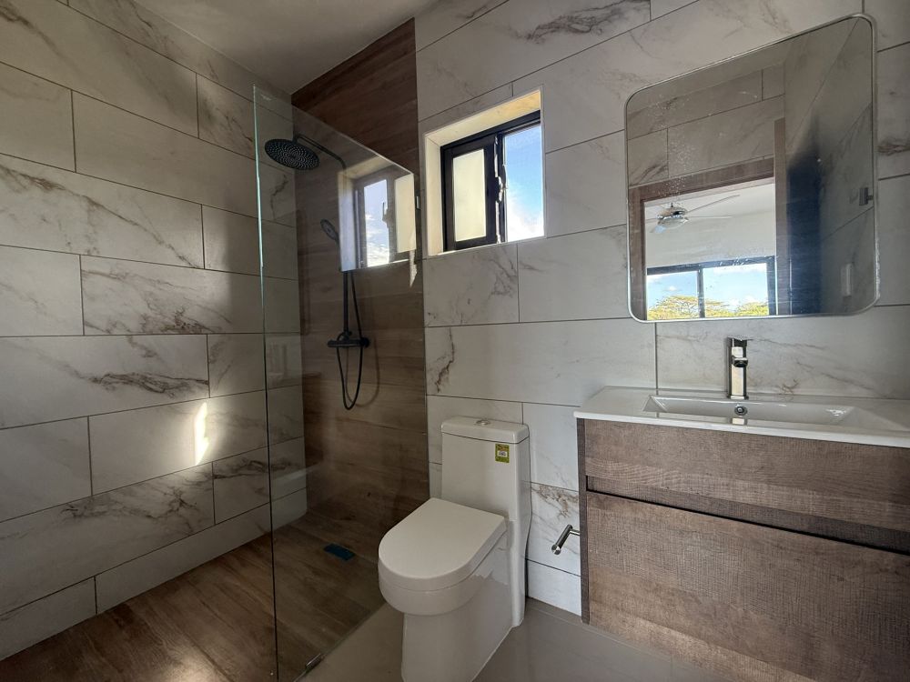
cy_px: 341
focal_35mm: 14
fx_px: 368
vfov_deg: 85.7
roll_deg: +2.3
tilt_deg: -1.2
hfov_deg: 102.1
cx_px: 455
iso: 200
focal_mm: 2.22
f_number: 2.2
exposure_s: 1/99
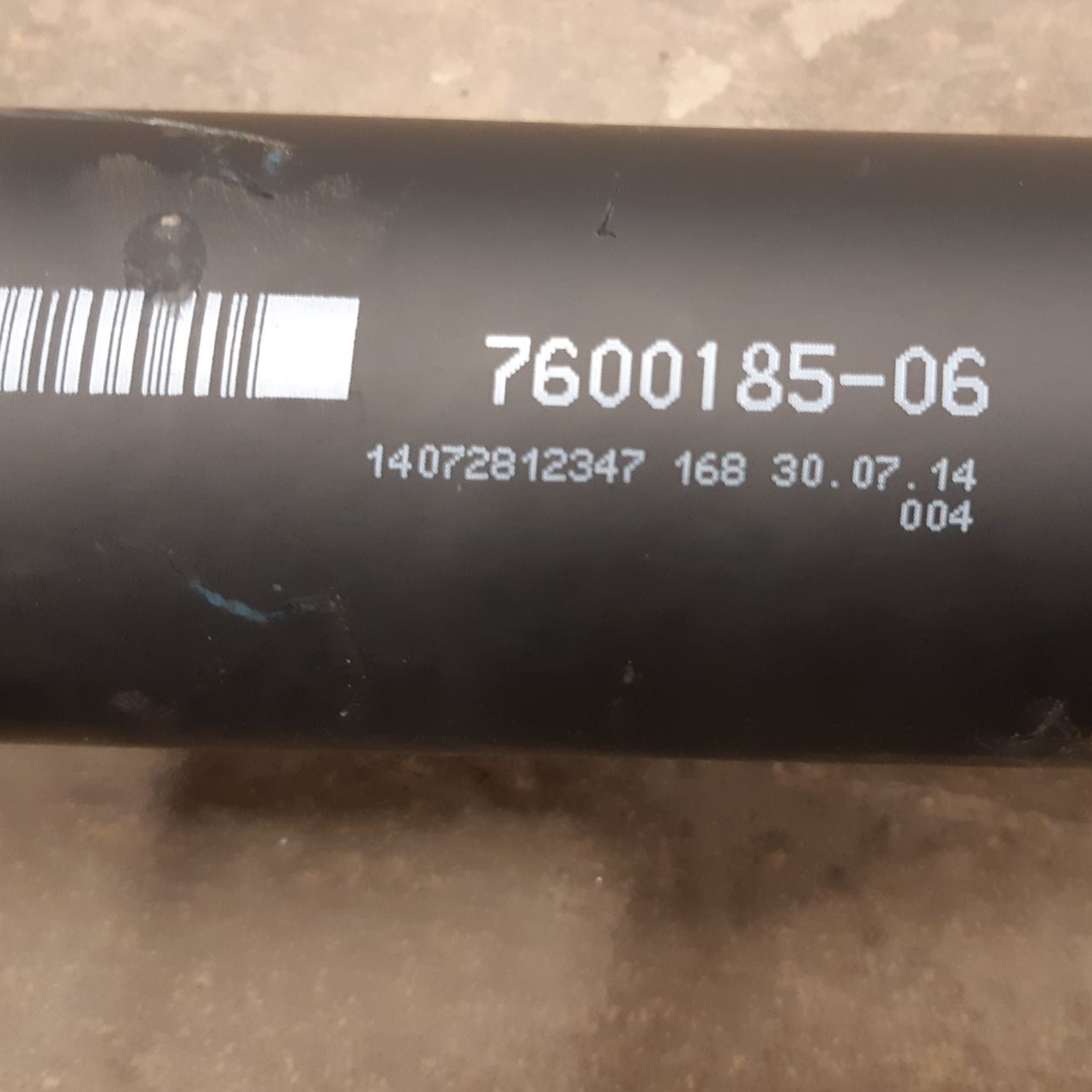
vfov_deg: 44.7
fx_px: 1321
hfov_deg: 44.7
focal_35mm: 37
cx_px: 650
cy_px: 446
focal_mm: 3.93
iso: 250
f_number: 1.7
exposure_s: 1/25
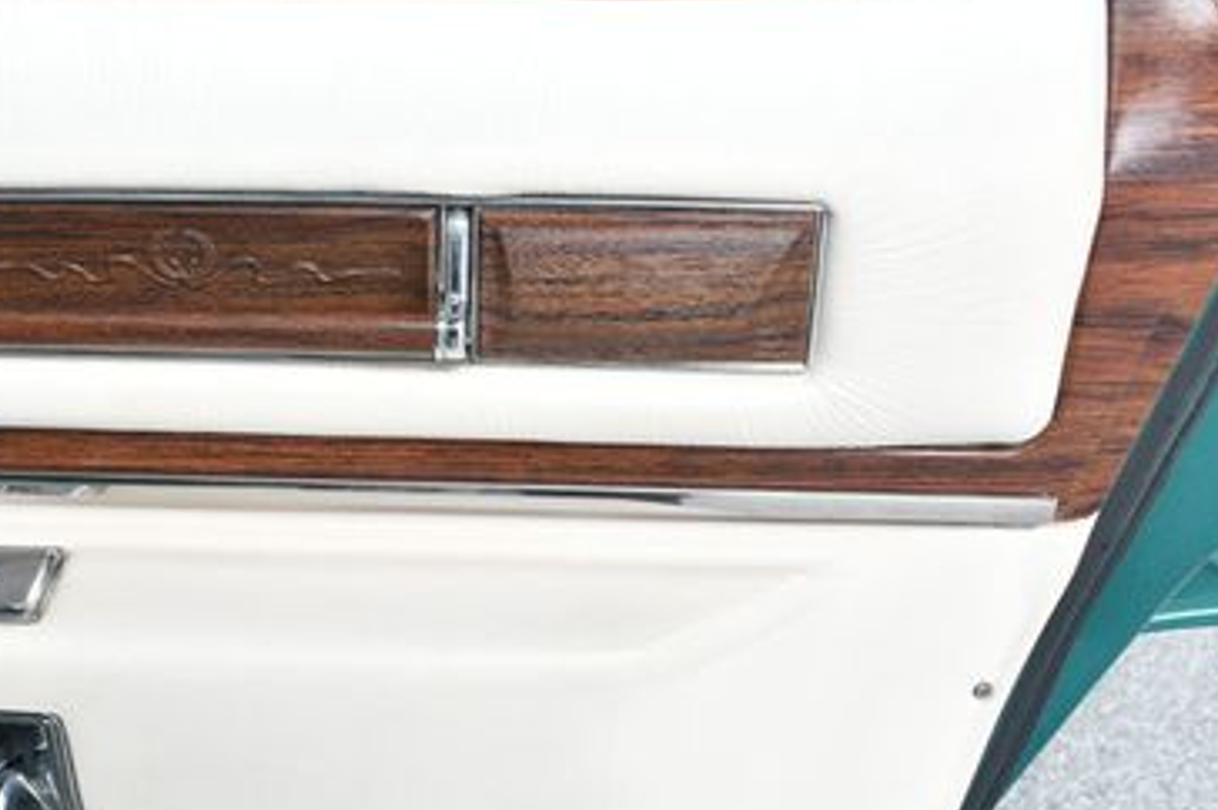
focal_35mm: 58
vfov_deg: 23.2
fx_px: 1961
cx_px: 271
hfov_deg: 33.7
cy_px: 582
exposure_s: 1/160
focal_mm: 22
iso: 100
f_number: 5.6
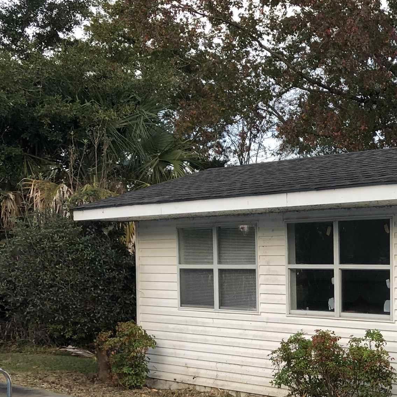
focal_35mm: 67
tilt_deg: -6.7
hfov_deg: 23.9
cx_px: 448
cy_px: 378
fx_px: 869
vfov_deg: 24.7
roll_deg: -2.1
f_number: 1.8
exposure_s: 1/40
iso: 25
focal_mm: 3.99
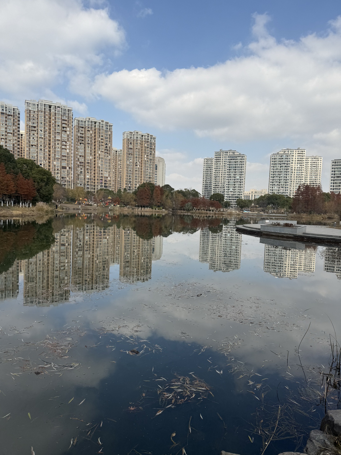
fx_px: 315
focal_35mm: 24
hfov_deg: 56.8
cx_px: 170
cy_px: 228
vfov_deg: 71.6
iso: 80
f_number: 1.78
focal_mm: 6.76
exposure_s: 1/4673
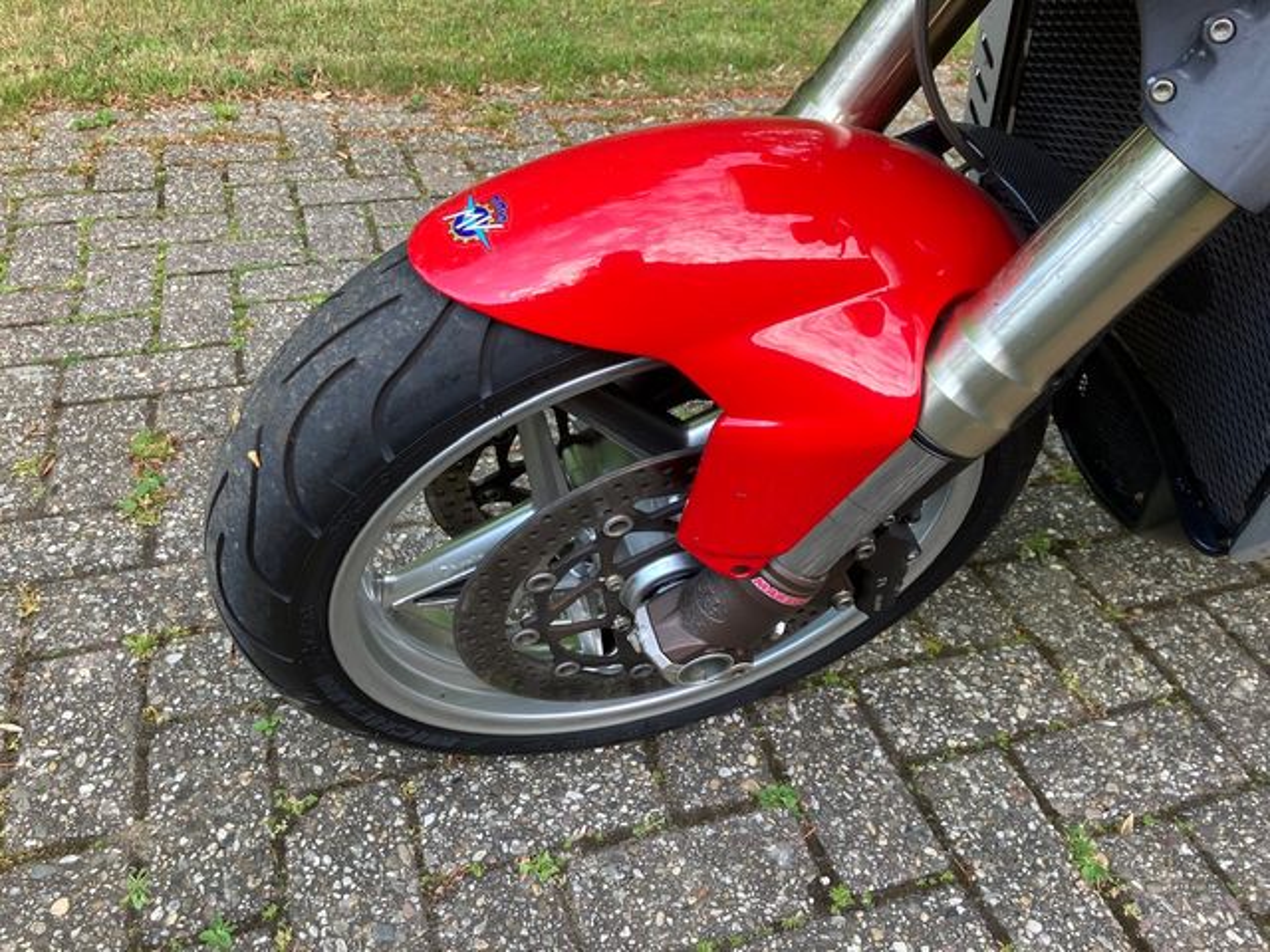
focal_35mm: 28
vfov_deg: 49.7
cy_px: 476
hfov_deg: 63.4
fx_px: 1027
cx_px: 635
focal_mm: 3.99
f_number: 1.8
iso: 32
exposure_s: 1/121
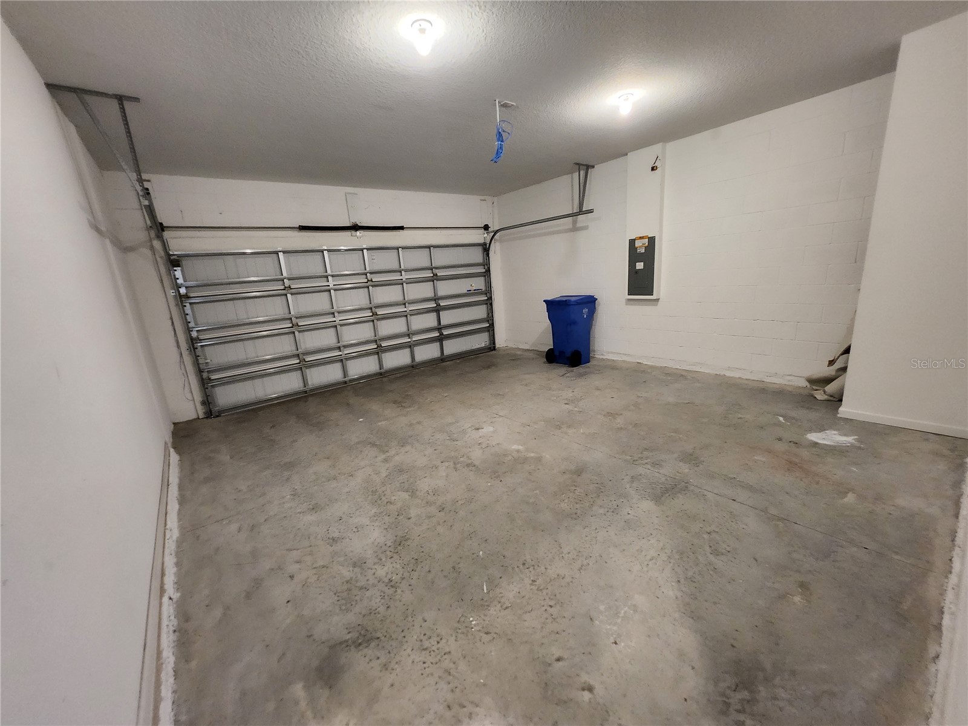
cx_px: 484
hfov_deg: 106.2
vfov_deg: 89.9
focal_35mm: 13
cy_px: 363
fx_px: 364
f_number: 2.2
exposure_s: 1/30
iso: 640
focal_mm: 1.74
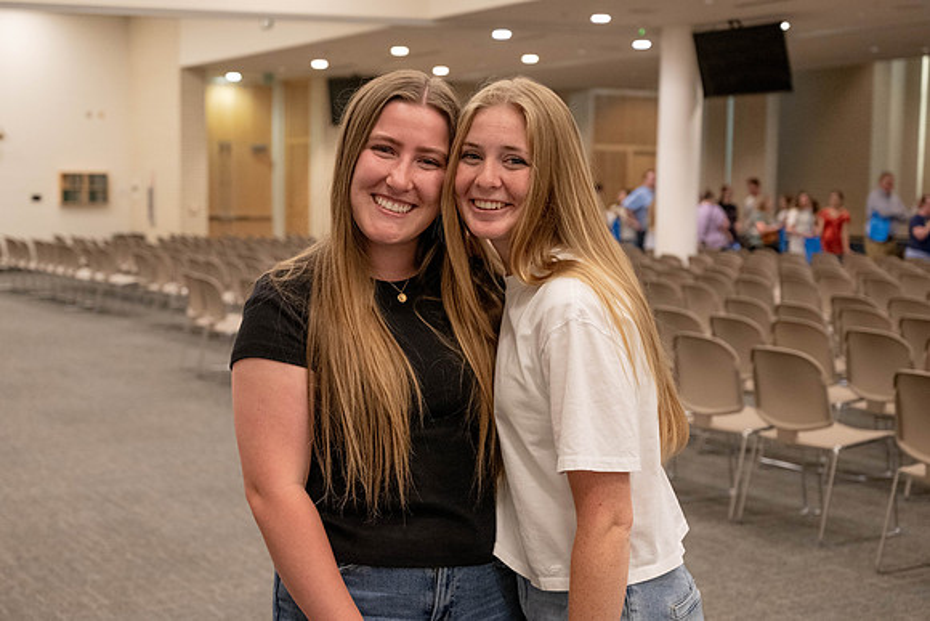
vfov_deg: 24.8
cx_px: 431
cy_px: 339
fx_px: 1410
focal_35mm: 55
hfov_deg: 36.5
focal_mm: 50
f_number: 4.5
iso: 3200
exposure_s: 1/200
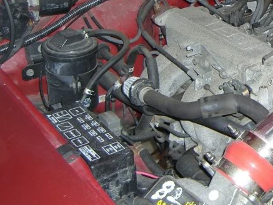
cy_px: 45
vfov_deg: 16.5
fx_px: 702
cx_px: 312
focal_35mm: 89
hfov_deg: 20.8
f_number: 2.8
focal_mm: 7.9
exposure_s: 1/60
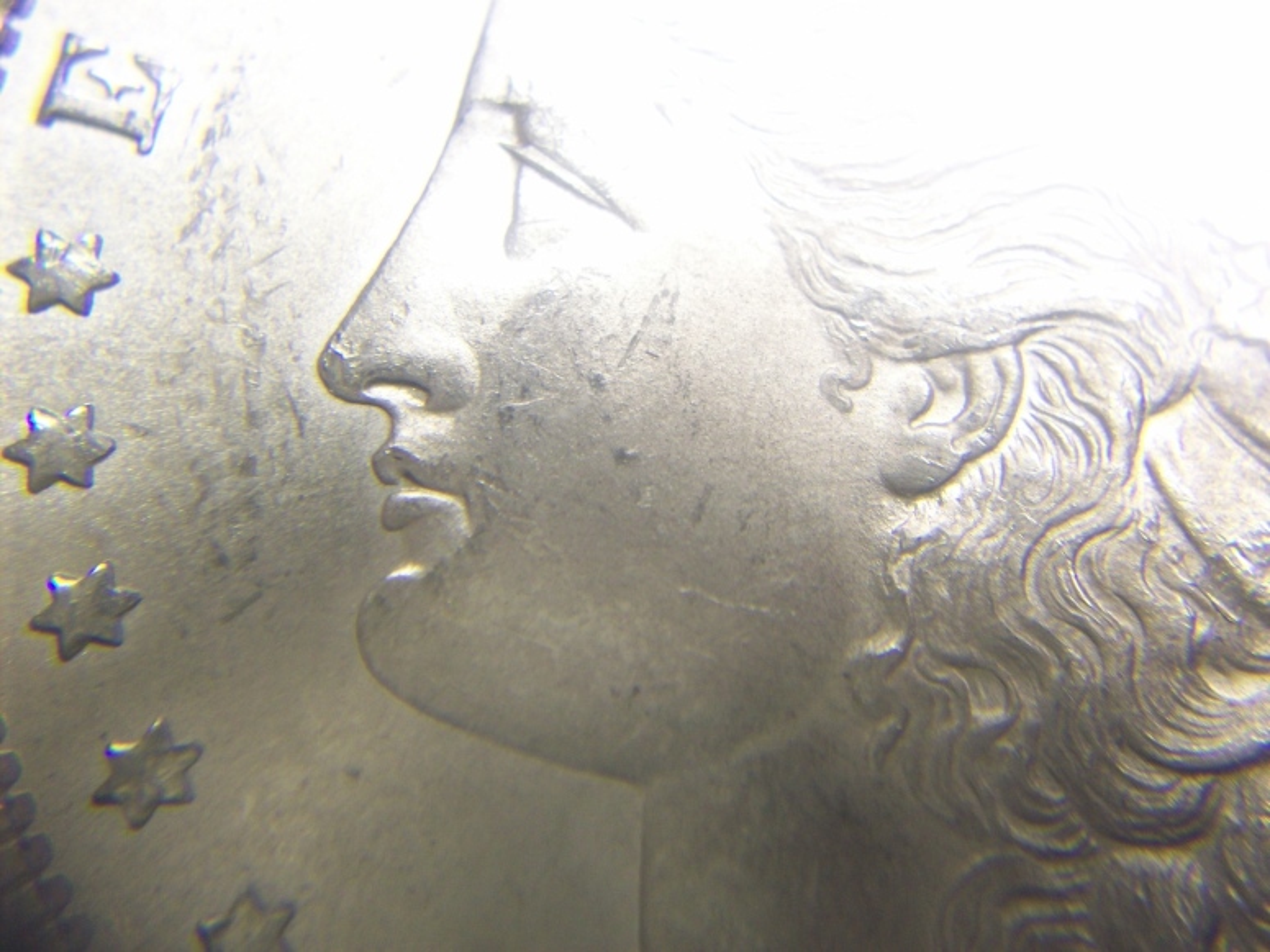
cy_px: 476
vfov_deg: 38.7
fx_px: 1357
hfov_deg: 50.1
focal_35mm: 37
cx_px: 635
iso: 80
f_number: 2.8
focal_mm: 6.2
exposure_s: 1/24.2
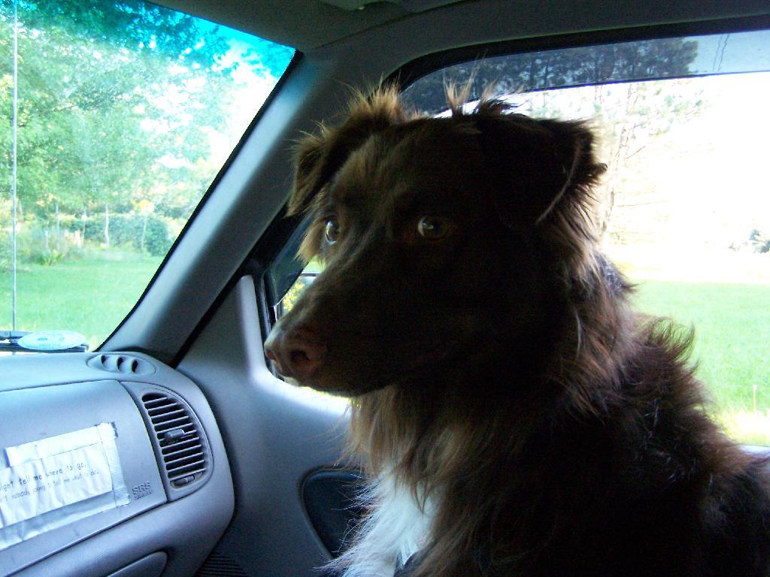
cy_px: 288
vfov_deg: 37.7
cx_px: 385
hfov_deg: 49.0
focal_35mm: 38
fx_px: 845
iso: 400
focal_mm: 6.3
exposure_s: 1/100
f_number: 2.8
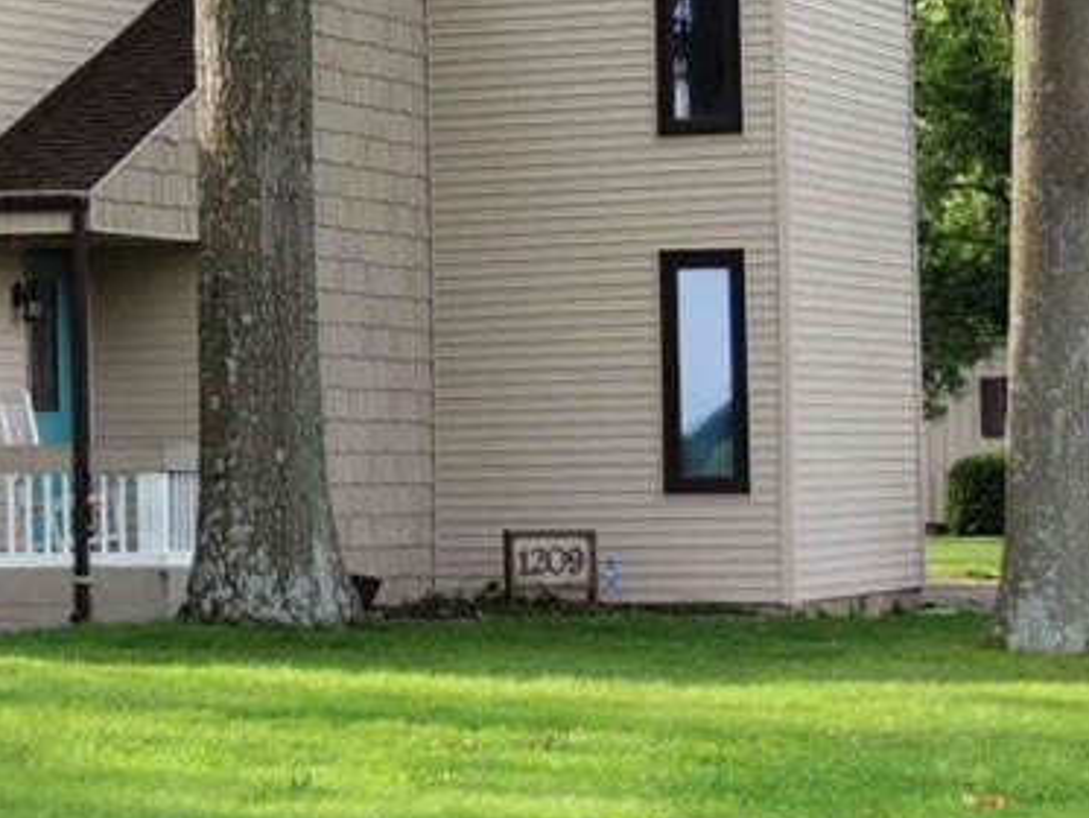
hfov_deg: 12.8
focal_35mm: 151
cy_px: 38
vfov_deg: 9.8
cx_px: -172
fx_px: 4752
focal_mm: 9.8
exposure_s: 1/160
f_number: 3.7
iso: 100
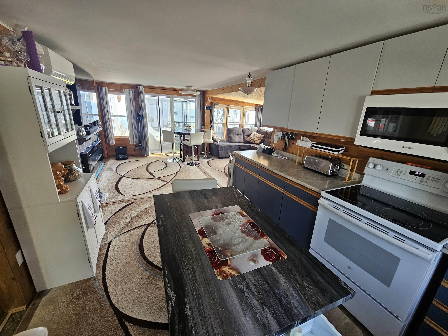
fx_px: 168
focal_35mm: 13
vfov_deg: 89.9
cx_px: 224
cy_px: 168
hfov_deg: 106.2
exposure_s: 1/60
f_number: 2.2
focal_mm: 2.2
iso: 160
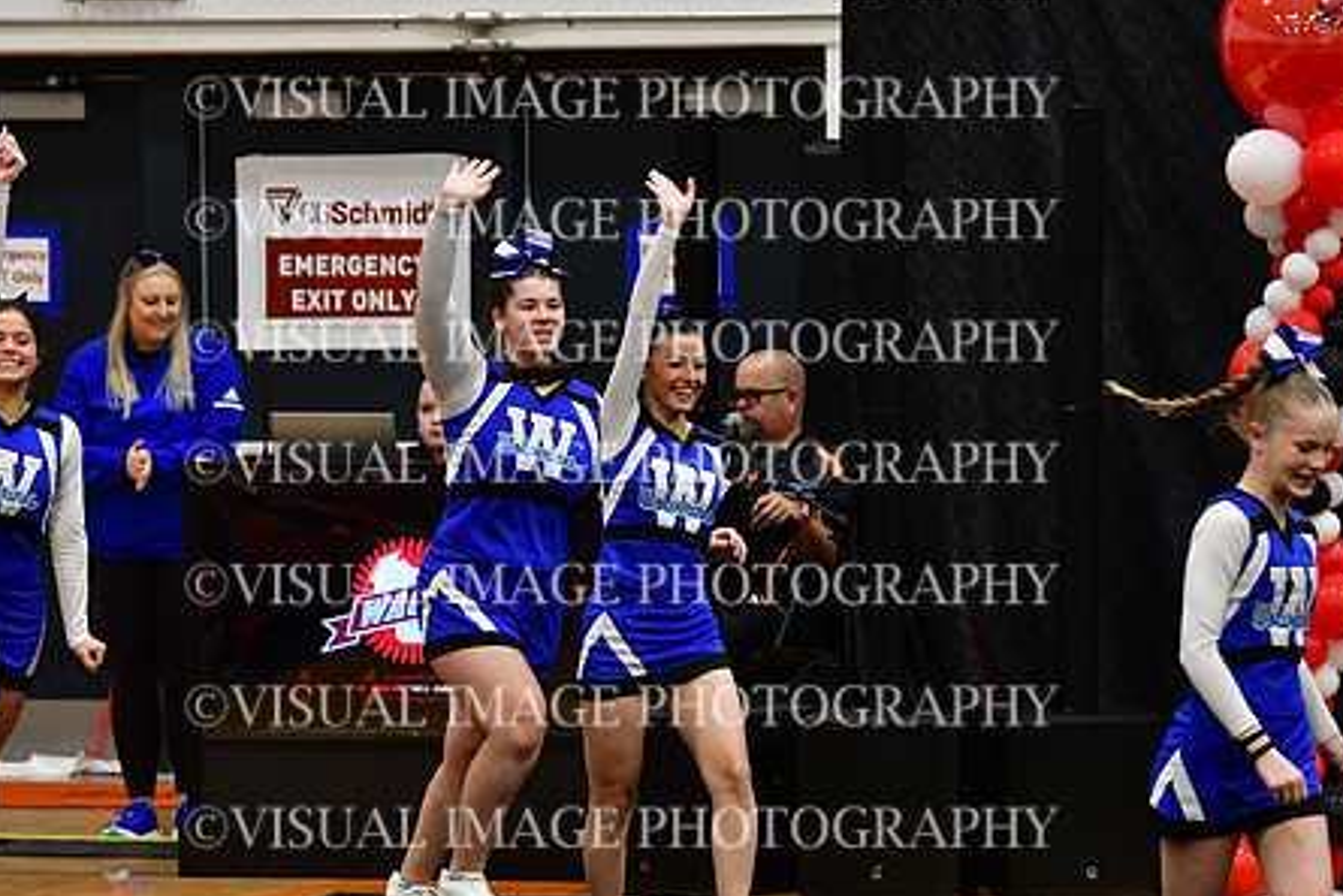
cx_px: 622
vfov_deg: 4.9
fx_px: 10560
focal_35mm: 283
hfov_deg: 7.3
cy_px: 523
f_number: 4
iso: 4000
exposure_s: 1/500
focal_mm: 145
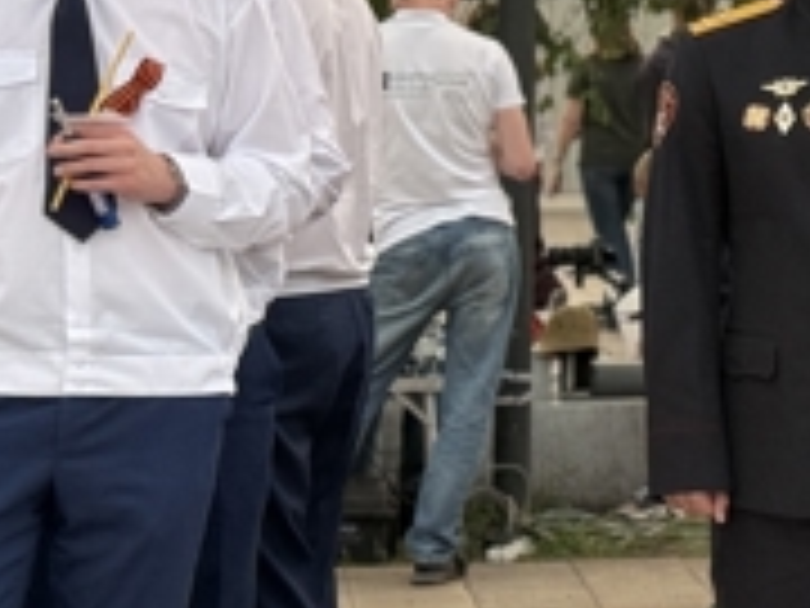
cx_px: 1474
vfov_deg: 8.3
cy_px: 153
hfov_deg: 10.4
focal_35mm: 178
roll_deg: -0.5
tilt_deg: -0.5
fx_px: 4165
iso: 200
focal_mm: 6.76
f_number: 1.78
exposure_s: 1/126
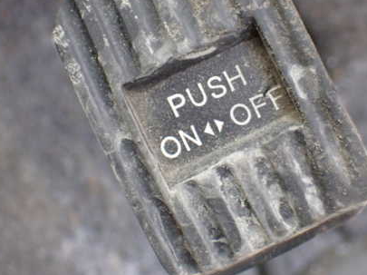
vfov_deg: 17.1
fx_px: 911
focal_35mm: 86
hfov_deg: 22.8
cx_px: 216
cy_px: 98
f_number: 3.5
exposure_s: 1/250
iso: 800
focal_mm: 10.35
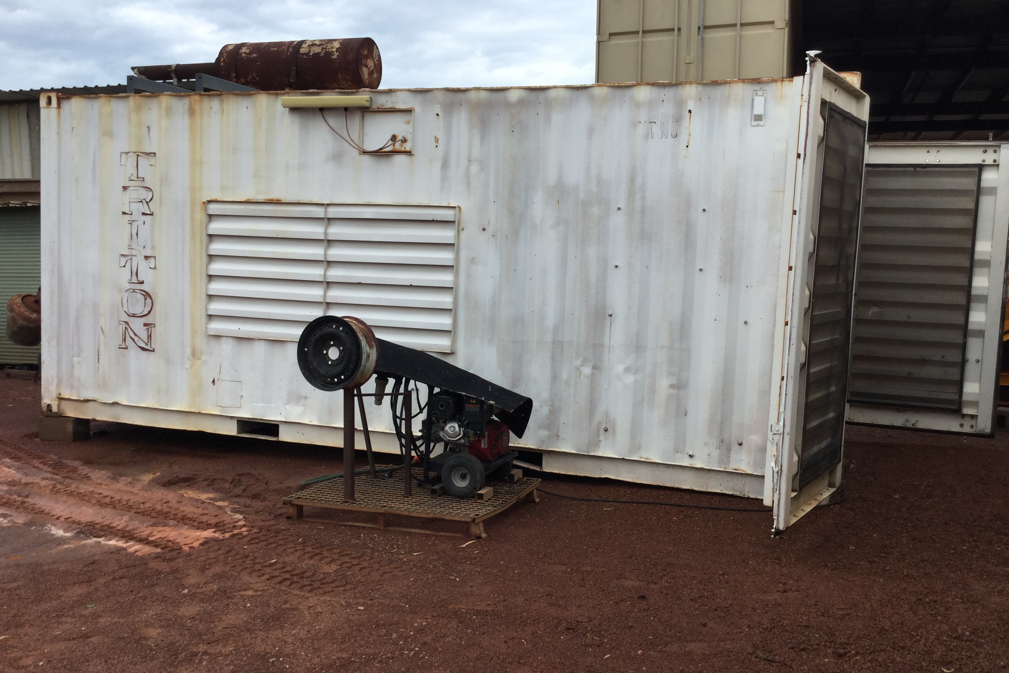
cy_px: 326
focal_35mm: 33
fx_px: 925
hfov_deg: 57.2
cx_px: 496
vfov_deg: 40.0
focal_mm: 3.3
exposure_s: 1/500
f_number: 2.4
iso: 25
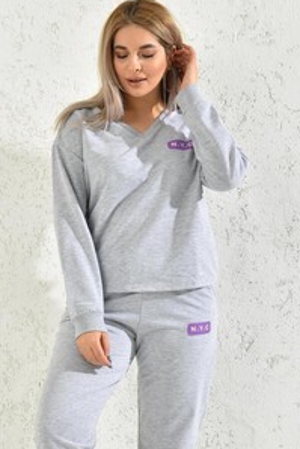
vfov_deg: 26.4
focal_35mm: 76
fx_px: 949
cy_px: 316
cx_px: 137
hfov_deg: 18.0
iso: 100
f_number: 7.1
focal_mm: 42
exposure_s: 1/160
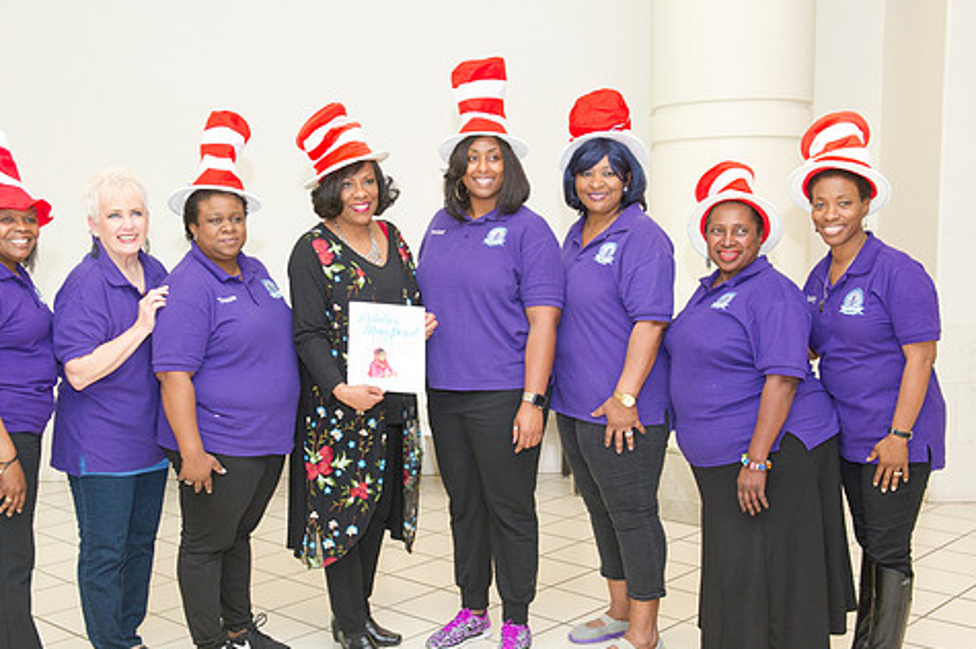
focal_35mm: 44
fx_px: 1192
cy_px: 353
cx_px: 446
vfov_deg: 30.5
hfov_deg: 44.5
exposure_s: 1/200
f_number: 5.6
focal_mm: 36
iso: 1250
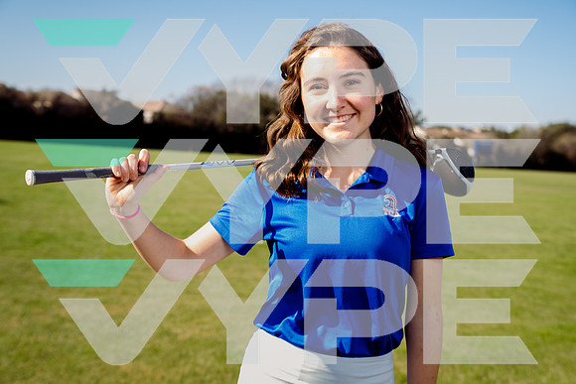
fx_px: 832
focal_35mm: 52
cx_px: 288
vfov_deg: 26.0
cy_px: 192
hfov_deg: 38.2
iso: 125
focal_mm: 52
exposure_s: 1/250
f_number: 4.5
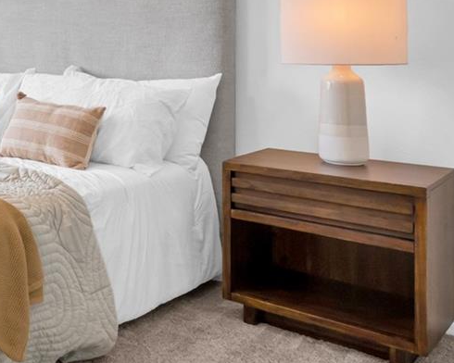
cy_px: 74
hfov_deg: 33.8
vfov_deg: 31.9
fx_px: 618
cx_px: -71
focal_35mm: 46
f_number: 10
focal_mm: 10
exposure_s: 1/30
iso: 400
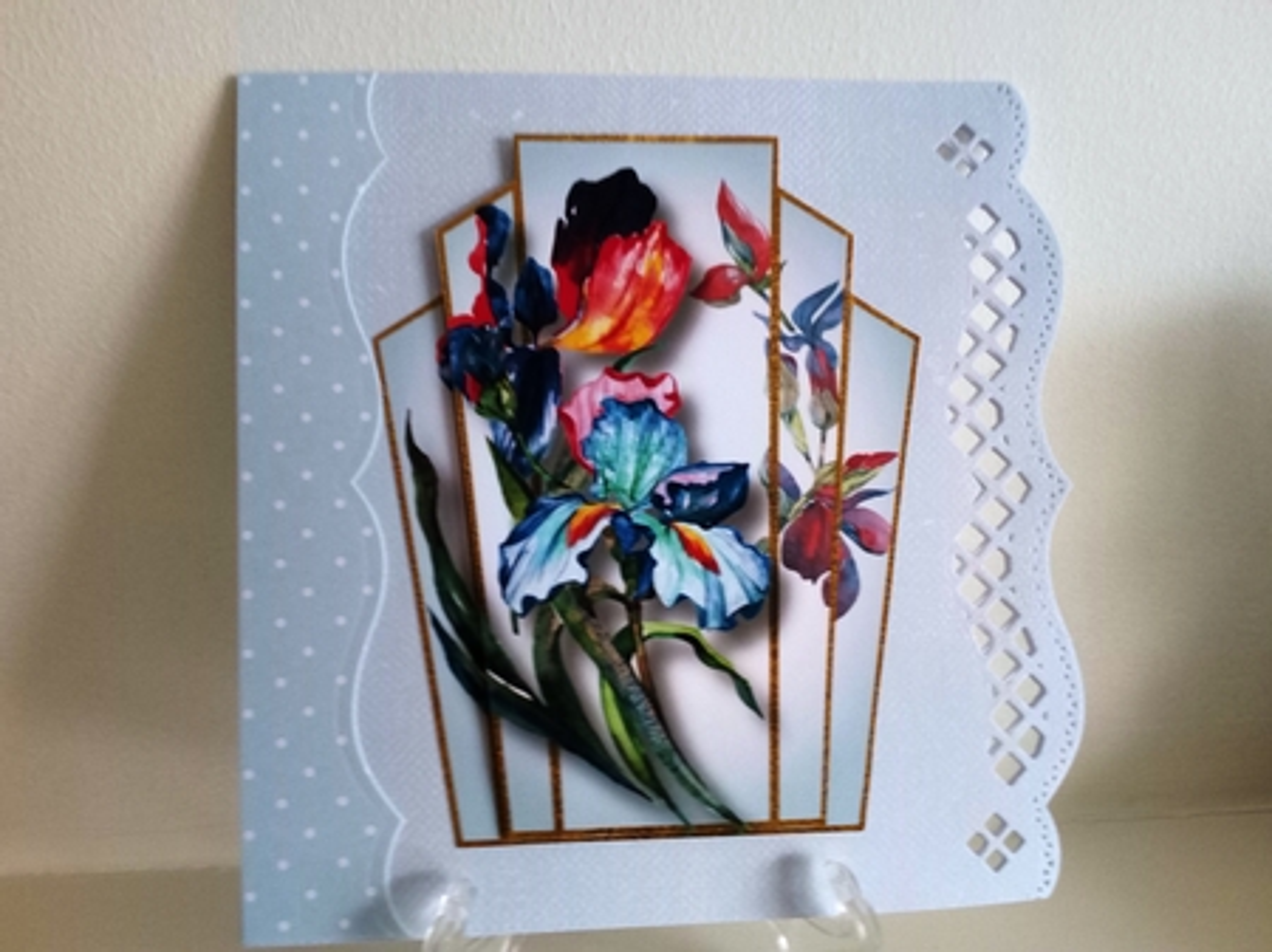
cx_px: 636
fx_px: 992
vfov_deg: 51.3
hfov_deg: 65.4
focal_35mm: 27
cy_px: 476
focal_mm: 3.5
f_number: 2
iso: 489
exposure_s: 1/33.3
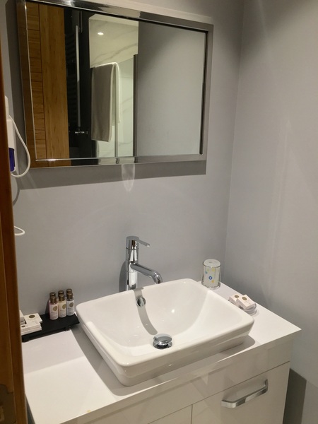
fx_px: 355
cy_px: 212
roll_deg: -3.0
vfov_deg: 61.7
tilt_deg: -11.8
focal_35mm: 29
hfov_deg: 48.2
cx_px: 159
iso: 64
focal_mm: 4.15
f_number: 2.2
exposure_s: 1/33
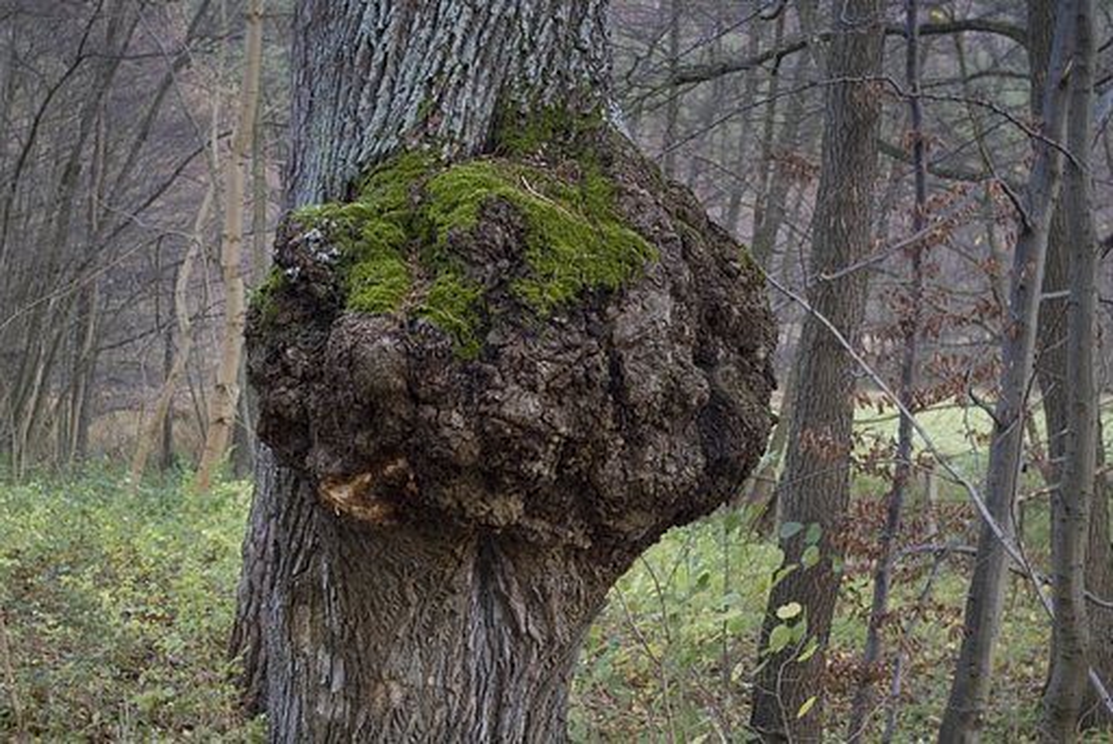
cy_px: 372
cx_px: 556
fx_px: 2552
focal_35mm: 82
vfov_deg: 16.6
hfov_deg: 24.6
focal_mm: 55
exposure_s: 1/60
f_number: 5.6
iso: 800
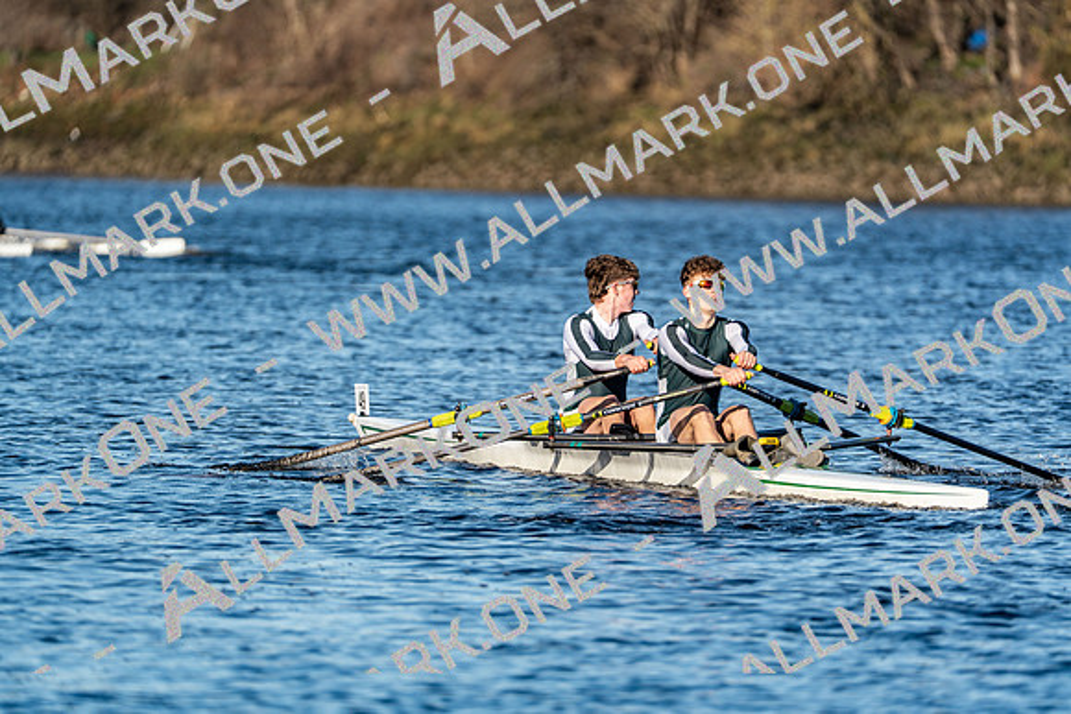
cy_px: 357
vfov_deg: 3.1
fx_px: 13122
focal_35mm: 441
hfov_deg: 4.7
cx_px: 536
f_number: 6.3
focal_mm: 441
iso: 320
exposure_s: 1/2000
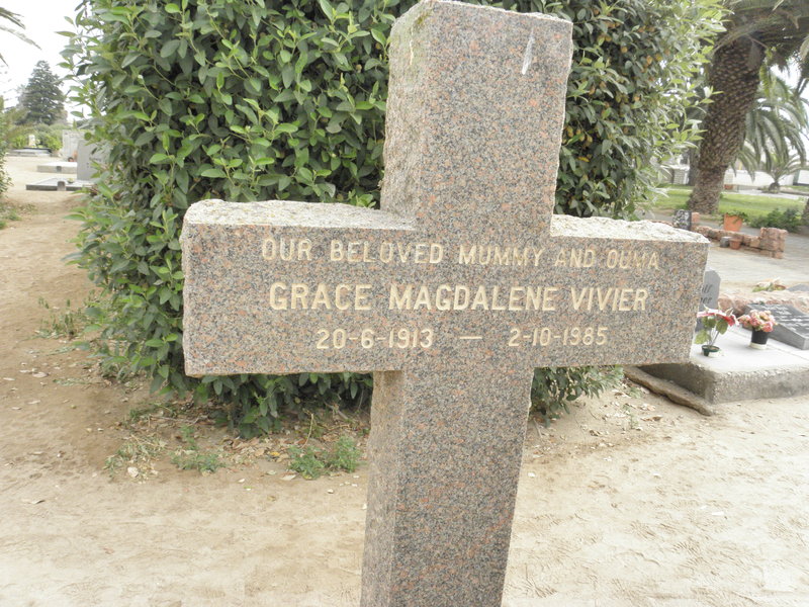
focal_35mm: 27
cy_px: 304
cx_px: 404
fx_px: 631
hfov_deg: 65.3
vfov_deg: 51.4
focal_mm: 4.83
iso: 200
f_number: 6.3
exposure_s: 1/250
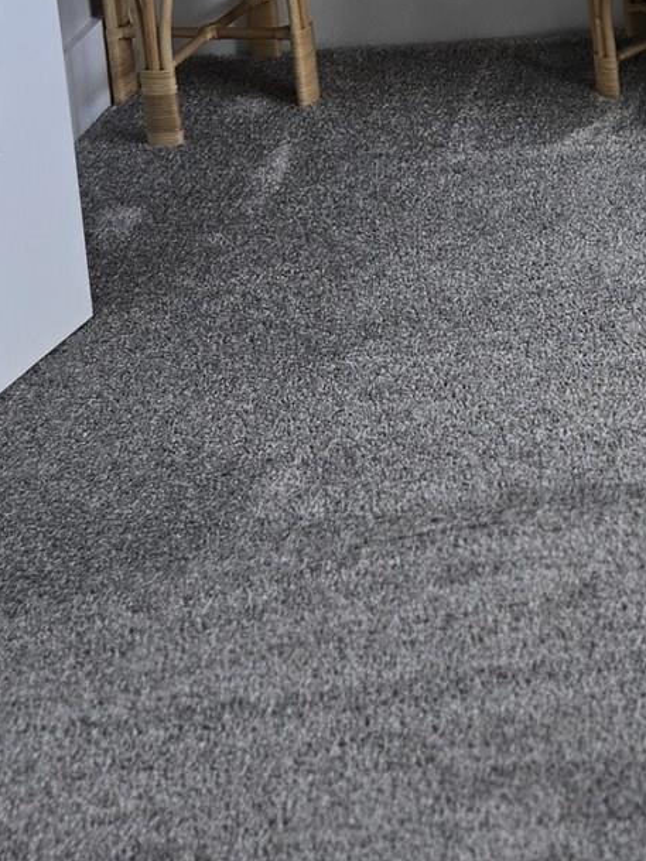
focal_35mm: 87
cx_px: 1193
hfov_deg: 14.7
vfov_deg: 19.4
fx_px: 2164
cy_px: -459
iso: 64
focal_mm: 5.4
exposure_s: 1/120
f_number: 1.8
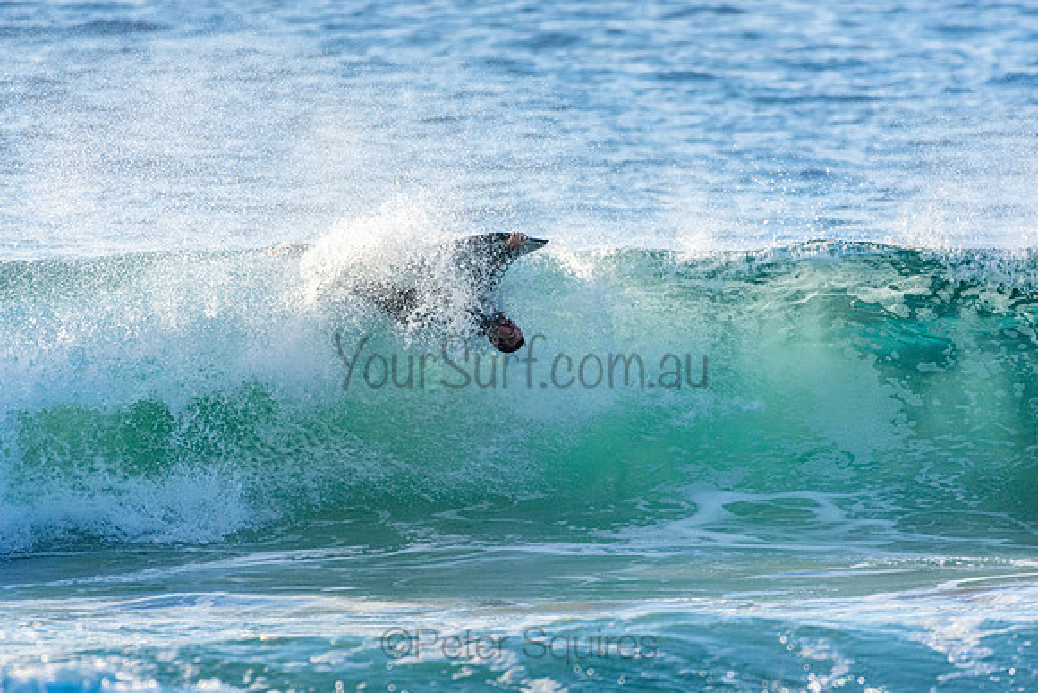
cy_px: 346
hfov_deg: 2.7
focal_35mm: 750
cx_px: 519
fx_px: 21629
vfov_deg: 1.8
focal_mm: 500
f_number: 5.6
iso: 360
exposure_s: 1/1250
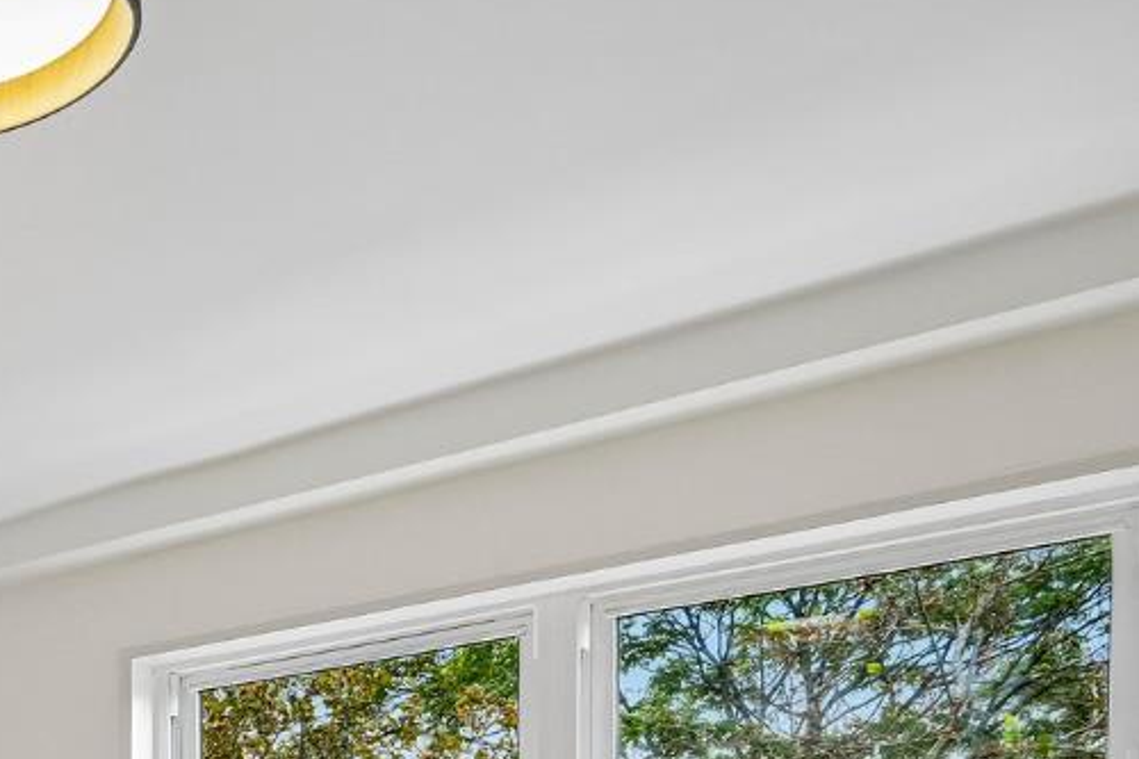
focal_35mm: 48
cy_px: 1031
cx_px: -567
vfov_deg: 24.0
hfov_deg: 27.9
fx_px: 1518
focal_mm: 16
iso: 400
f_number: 8
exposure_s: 1/30
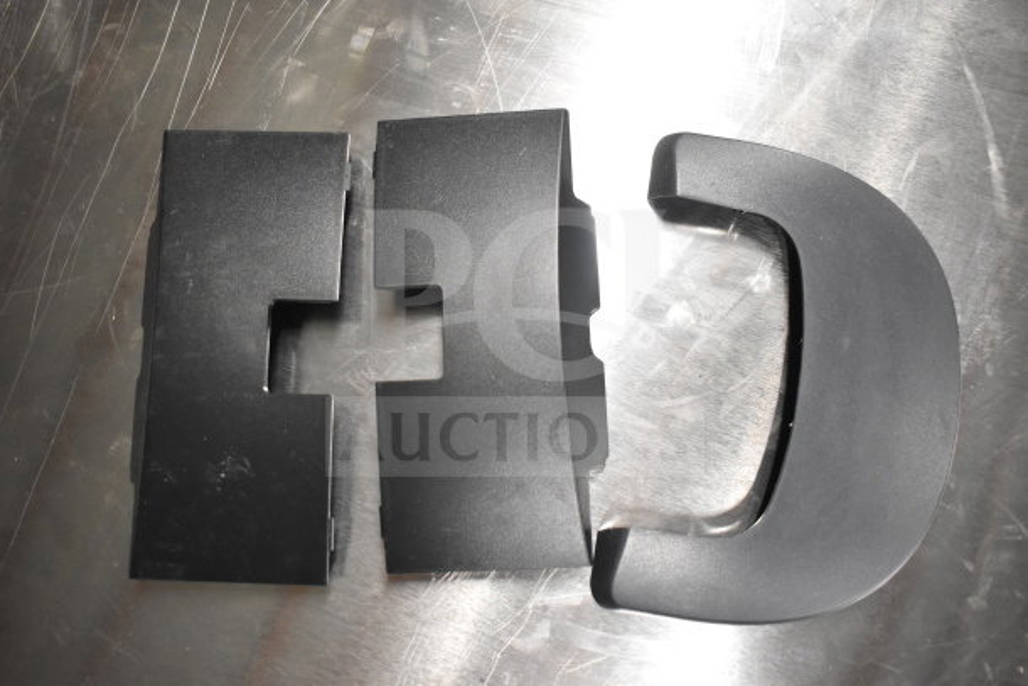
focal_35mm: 32
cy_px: 343
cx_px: 514
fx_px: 900
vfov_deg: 41.7
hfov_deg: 59.5
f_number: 3.8
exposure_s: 1/30
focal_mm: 21
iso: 2200
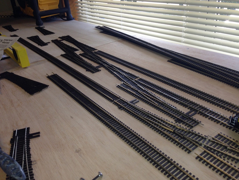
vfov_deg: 43.0
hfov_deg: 55.3
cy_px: 90
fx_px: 228
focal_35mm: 33
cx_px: 120
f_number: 2.4
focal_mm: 4.12
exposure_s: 1/41
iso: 50
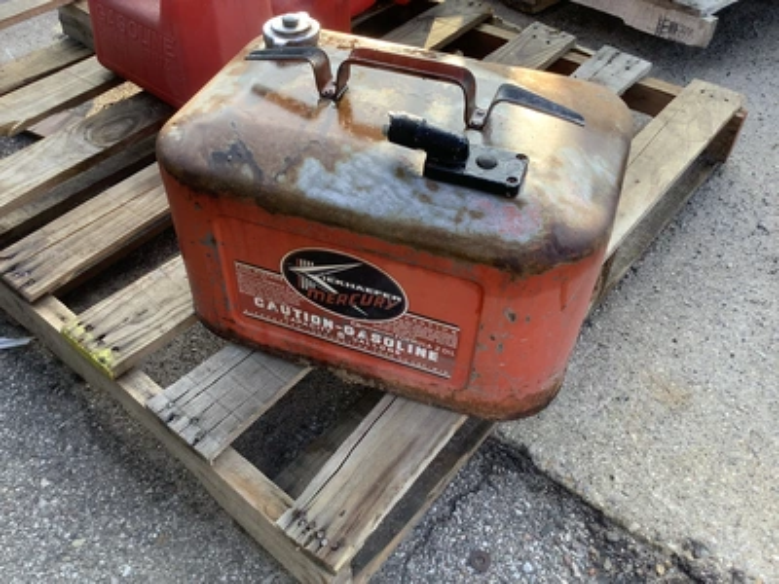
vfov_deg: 45.4
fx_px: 698
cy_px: 292
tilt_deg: -46.5
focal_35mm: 31
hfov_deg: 58.4
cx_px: 390
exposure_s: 1/120
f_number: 2.4
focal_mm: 3.3
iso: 25
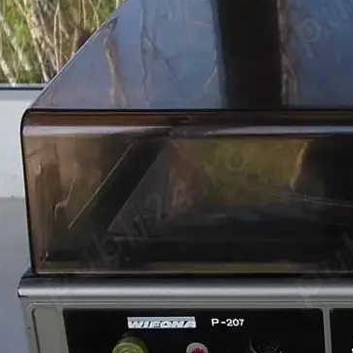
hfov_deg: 15.7
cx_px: 463
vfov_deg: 16.5
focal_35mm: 105
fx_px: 1211
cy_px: 230
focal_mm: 6.1
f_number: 3.3
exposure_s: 1/40
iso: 80
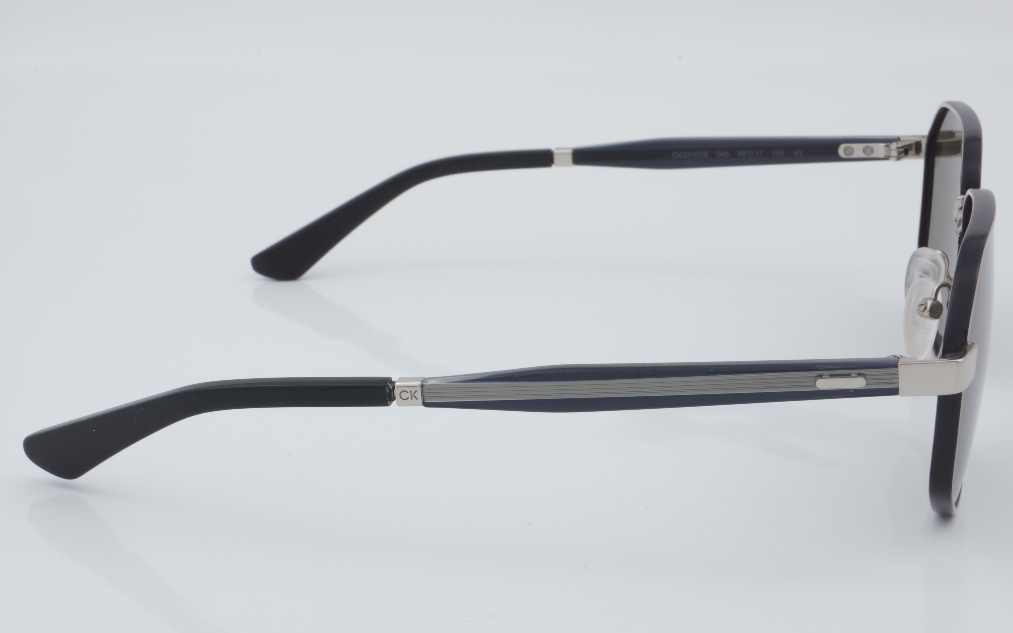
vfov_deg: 16.9
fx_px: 2126
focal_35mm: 77
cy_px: 314
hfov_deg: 26.8
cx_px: 506
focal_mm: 50
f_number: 32
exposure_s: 1/4
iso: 100
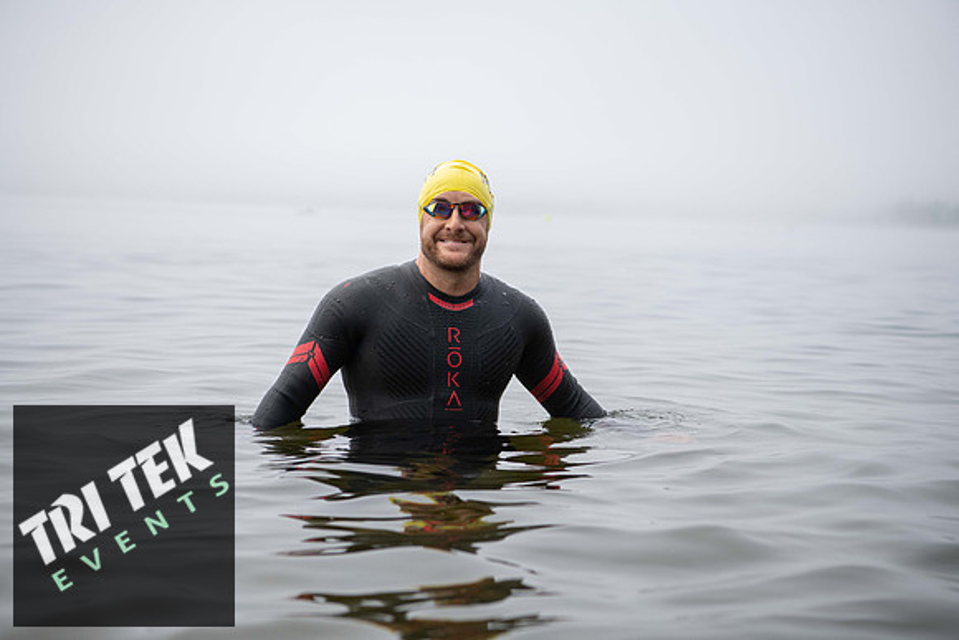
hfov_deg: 28.8
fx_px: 1865
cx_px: 480
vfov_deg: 19.5
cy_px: 320
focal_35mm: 70
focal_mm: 70
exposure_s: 1/640
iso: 320
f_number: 4
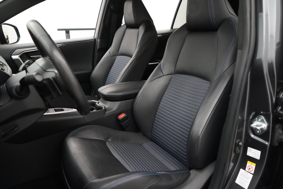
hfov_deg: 65.5
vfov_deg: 46.4
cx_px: 142
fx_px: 220
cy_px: 94
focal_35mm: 28
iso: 8000
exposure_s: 1/160
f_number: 3.5
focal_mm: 28
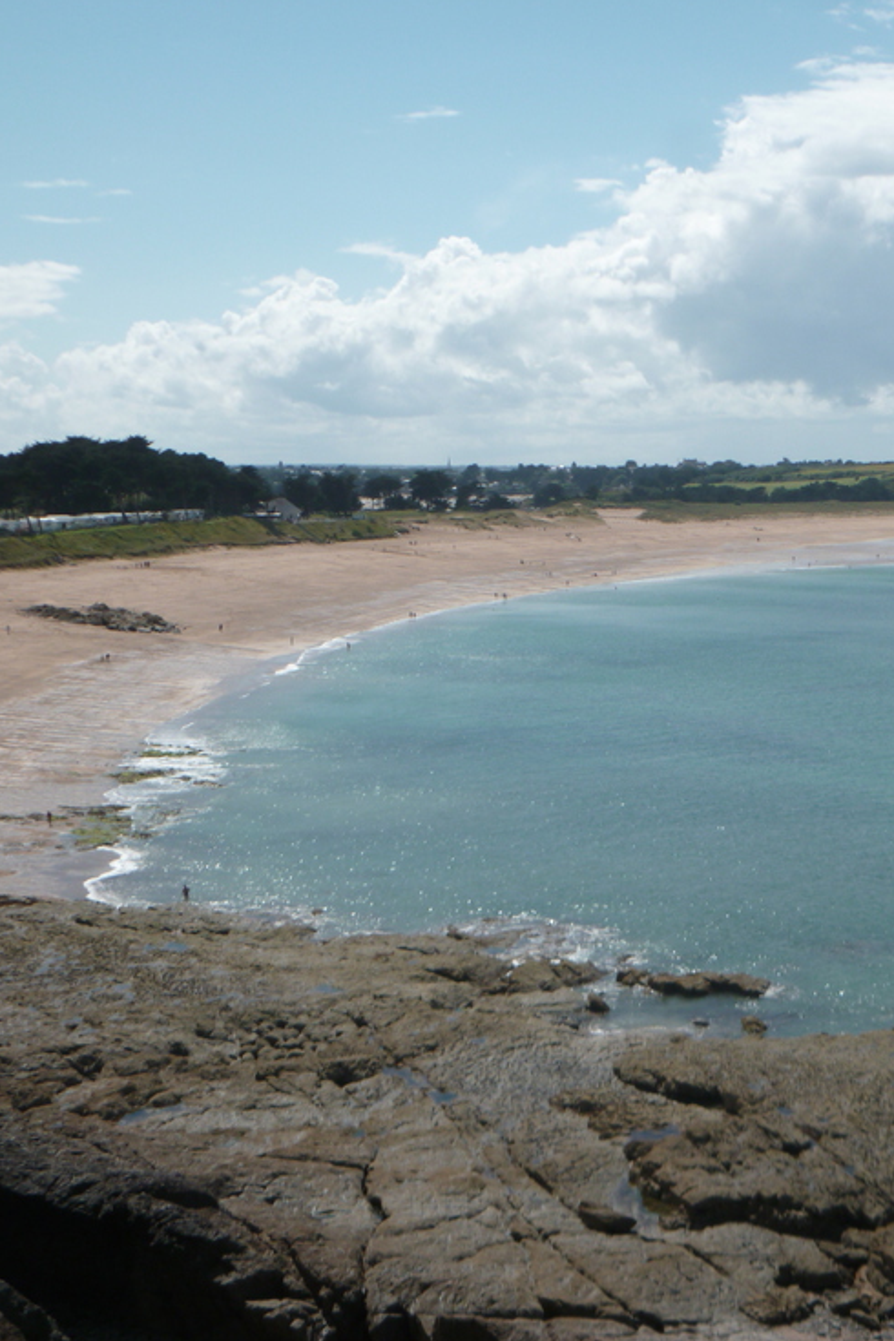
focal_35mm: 58
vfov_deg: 34.5
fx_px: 2160
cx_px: 850
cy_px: 660
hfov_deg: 22.6
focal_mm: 7.4
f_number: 3.7
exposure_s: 1/1000
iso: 80
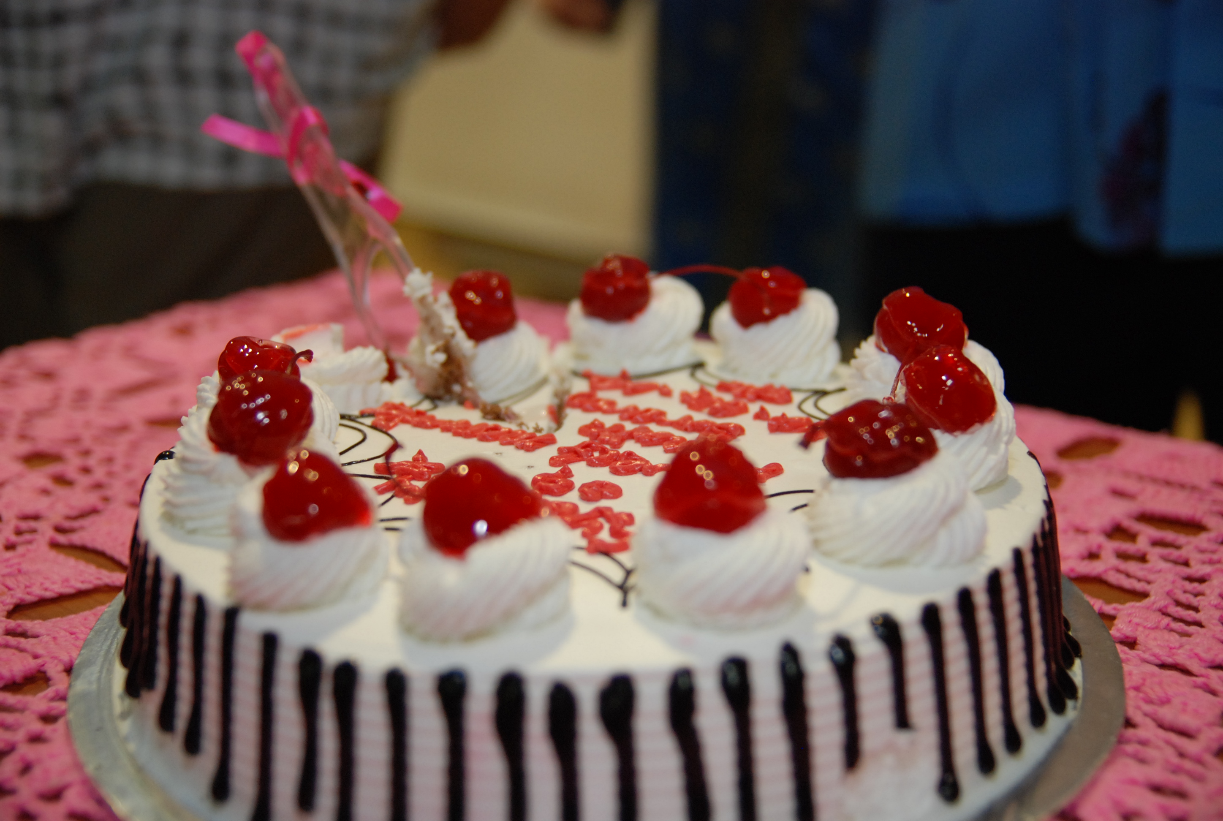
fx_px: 1634
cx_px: 612
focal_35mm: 48
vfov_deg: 28.2
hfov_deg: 41.0
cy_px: 410
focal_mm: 32
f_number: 2.8
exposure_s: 1/60
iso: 500
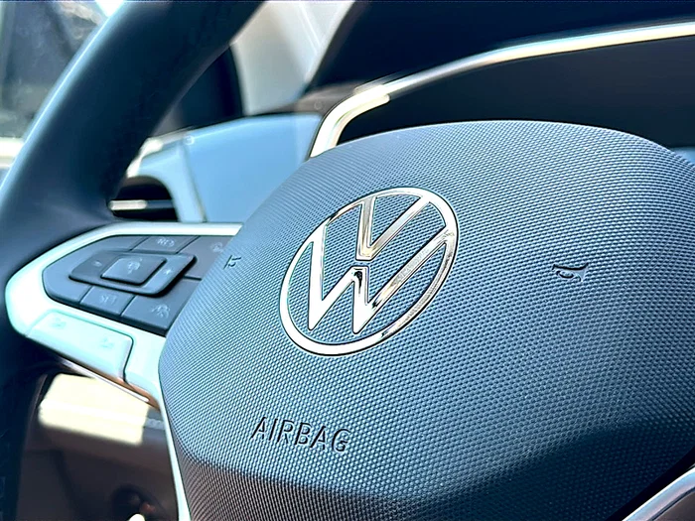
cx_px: 348
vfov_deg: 33.6
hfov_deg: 43.9
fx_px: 863
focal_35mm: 43
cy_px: 260
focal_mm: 6.86
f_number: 1.78
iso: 80
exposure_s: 1/227
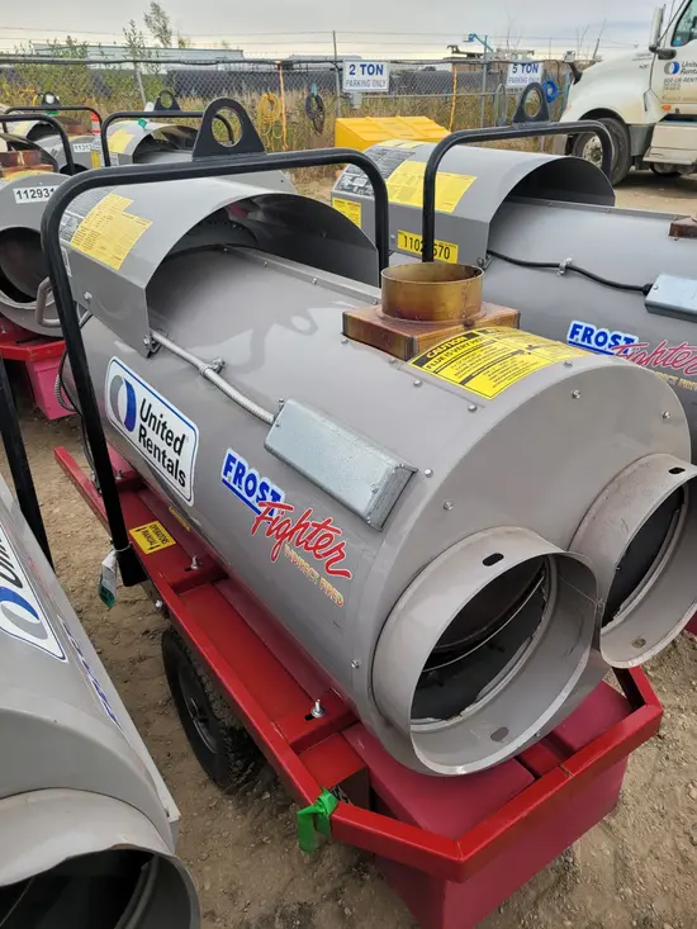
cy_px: 464
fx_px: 698
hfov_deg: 53.1
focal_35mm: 26
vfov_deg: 67.3
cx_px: 348
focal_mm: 5.4
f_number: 1.8
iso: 40
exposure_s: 1/326
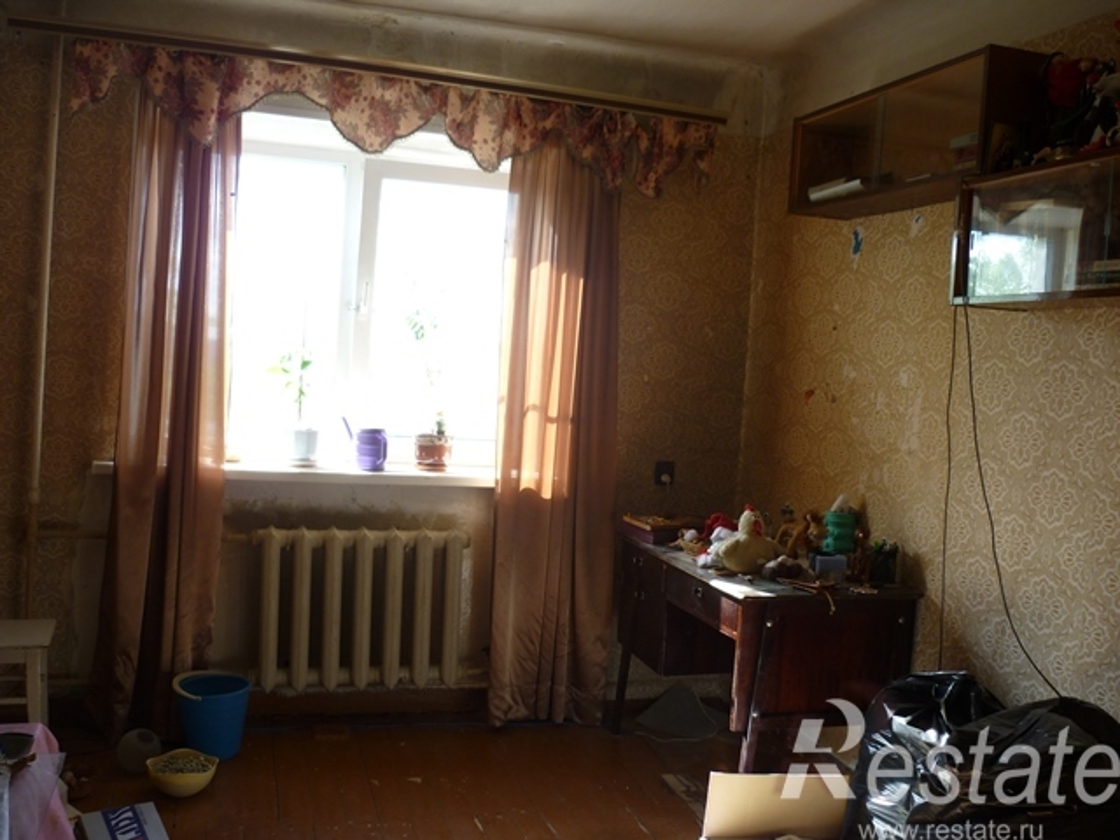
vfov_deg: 42.9
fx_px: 1068
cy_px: 420
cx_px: 560
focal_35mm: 33
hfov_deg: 55.4
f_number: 2.8
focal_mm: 5.5
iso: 80
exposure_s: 1/50
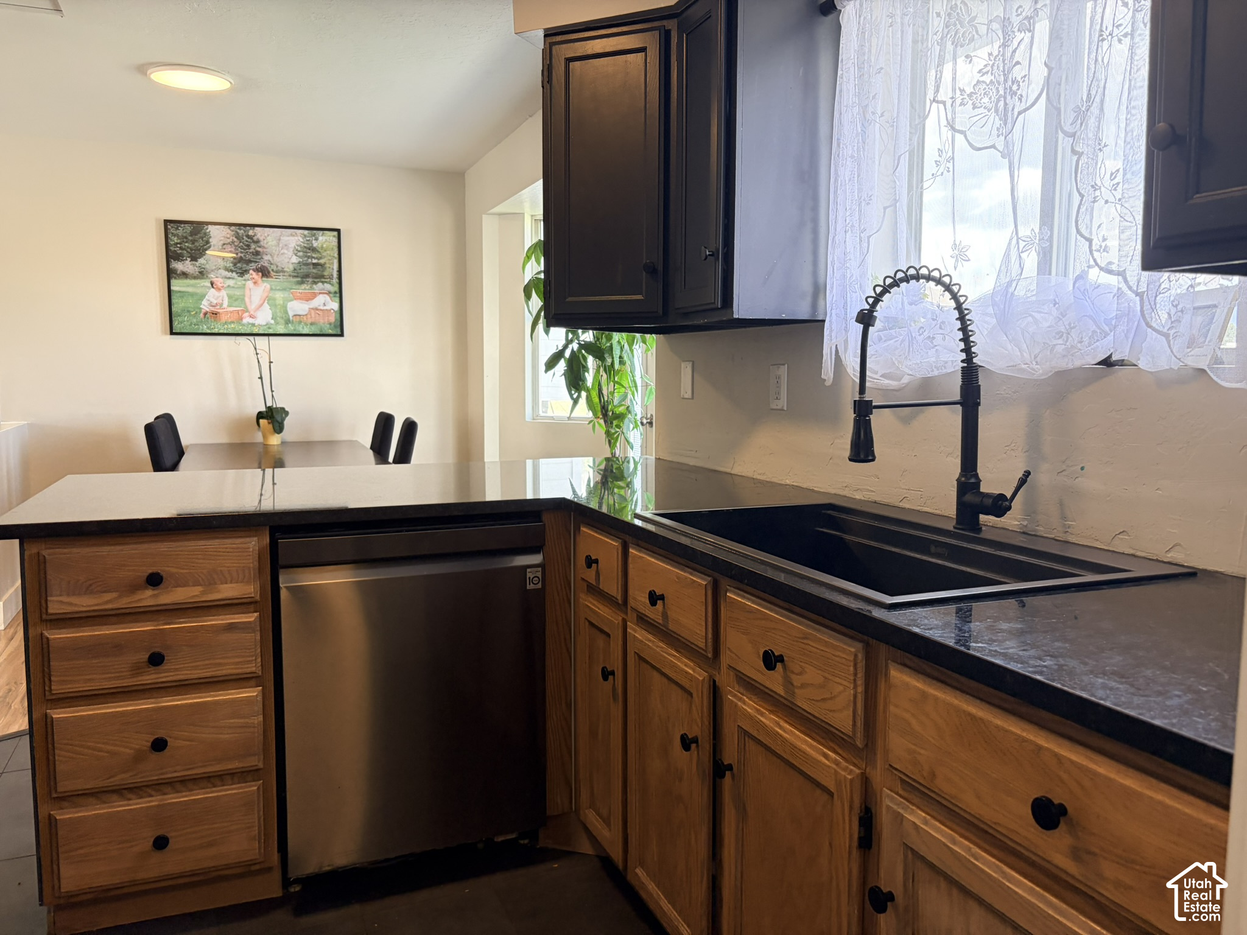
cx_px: 624
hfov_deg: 67.3
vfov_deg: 53.1
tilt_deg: -4.8
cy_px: 468
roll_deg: +0.1
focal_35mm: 26
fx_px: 937
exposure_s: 1/121
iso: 100
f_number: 1.6
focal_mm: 5.96
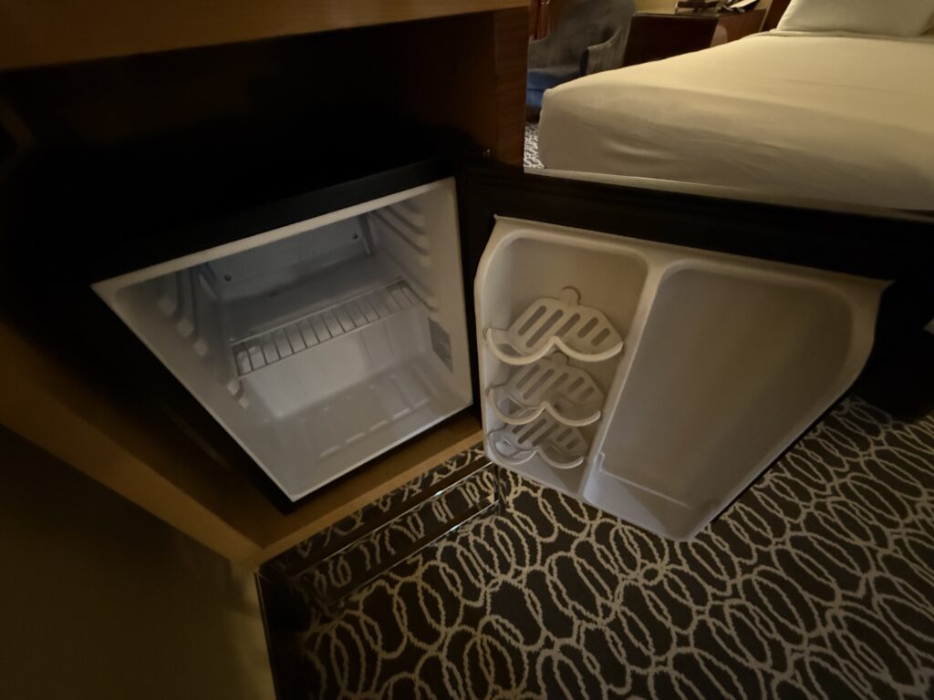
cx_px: 467
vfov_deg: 85.7
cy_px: 350
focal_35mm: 14
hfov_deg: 102.1
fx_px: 378
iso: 2000
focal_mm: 2.22
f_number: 2.2
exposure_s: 1/30
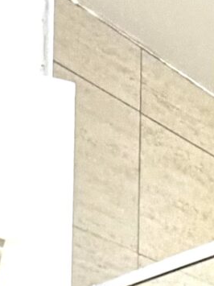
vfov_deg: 15.1
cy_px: 598
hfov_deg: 14.0
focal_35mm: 101
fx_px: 833
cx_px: 292
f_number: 2.2
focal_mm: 2.22
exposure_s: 1/50
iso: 400
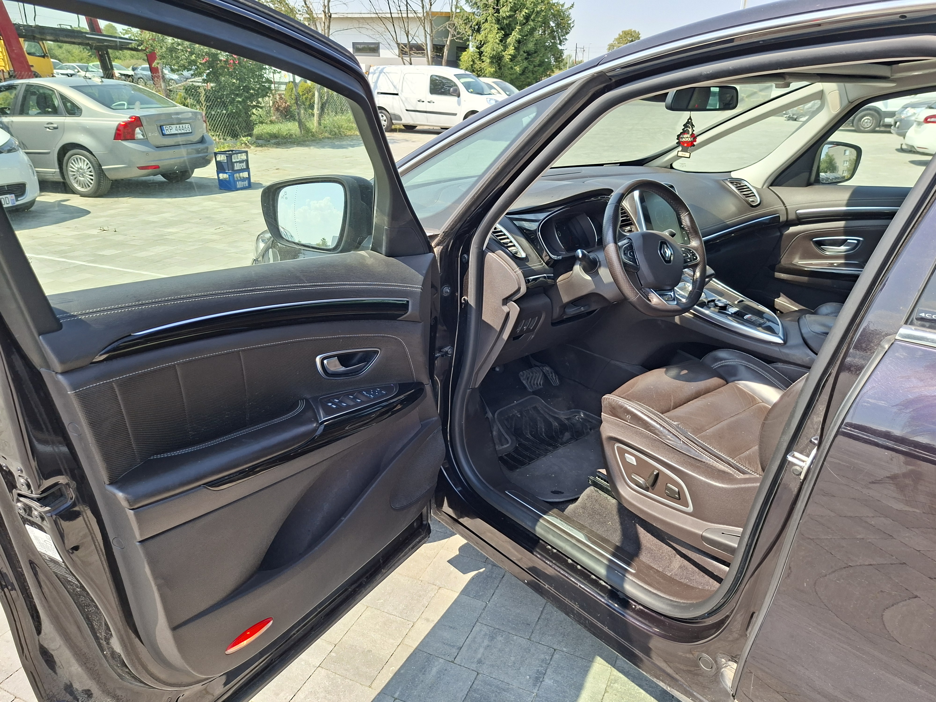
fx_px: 622
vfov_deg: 58.9
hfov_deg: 73.9
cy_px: 351
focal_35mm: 23
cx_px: 468
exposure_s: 1/669
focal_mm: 5.54
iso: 50
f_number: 1.8
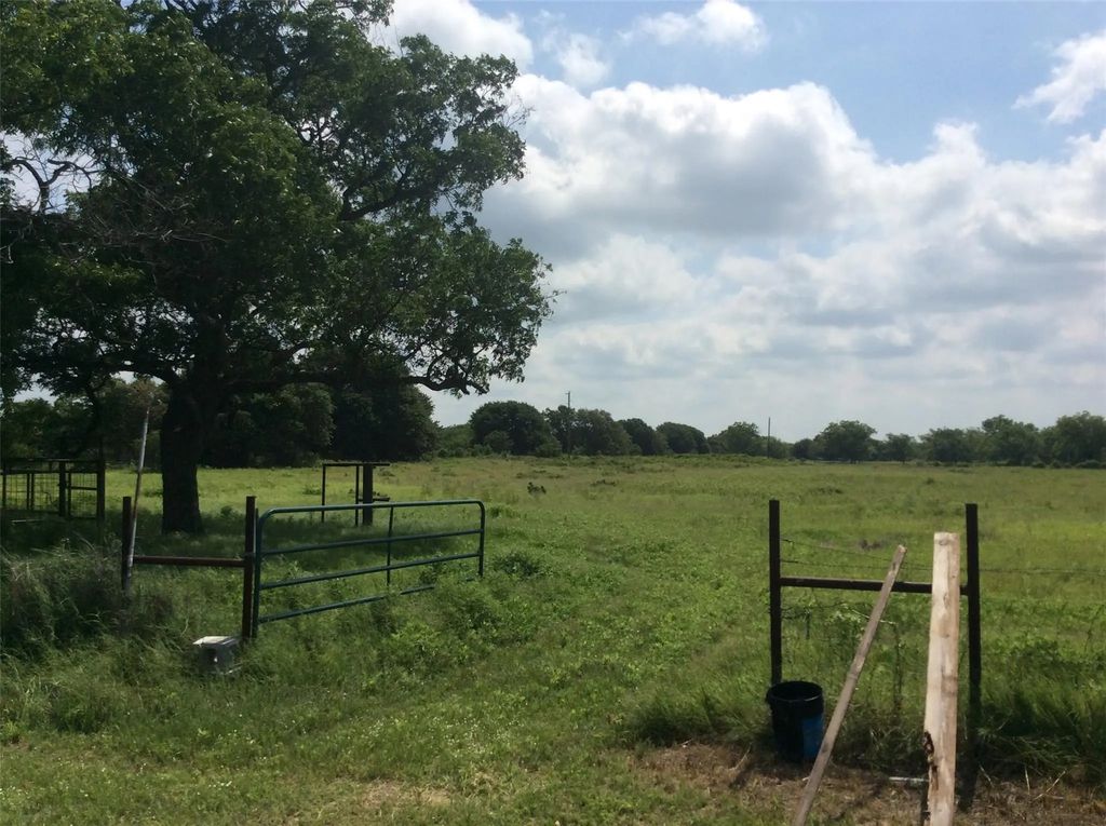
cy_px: 413
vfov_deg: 44.1
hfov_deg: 56.9
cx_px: 553
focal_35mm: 32
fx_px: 1021
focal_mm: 3.3
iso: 32
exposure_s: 1/3817
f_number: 2.4
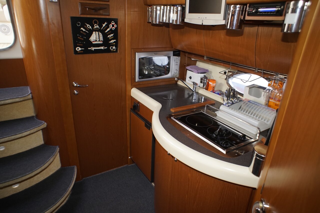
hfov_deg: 73.7
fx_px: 213
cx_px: 160
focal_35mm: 24
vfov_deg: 53.2
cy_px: 106
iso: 800
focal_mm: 16
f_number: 3.2
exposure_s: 1/160
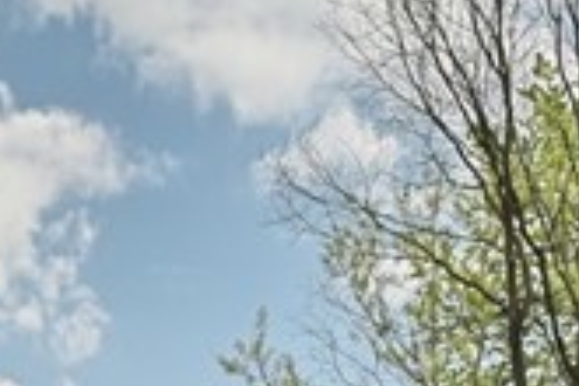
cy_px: 1042
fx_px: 1592
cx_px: 56
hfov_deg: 20.2
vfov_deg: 10.8
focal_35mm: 99
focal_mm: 10
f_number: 8
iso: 100
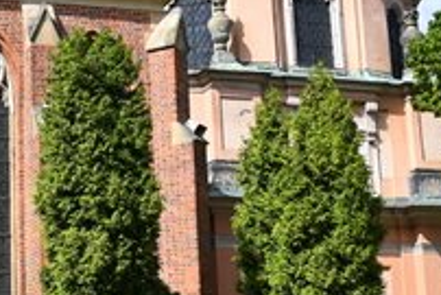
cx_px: -15
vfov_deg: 14.4
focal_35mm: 95
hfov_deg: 20.6
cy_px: 116
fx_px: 1165
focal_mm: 16
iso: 100
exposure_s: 1/320
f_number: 6.3
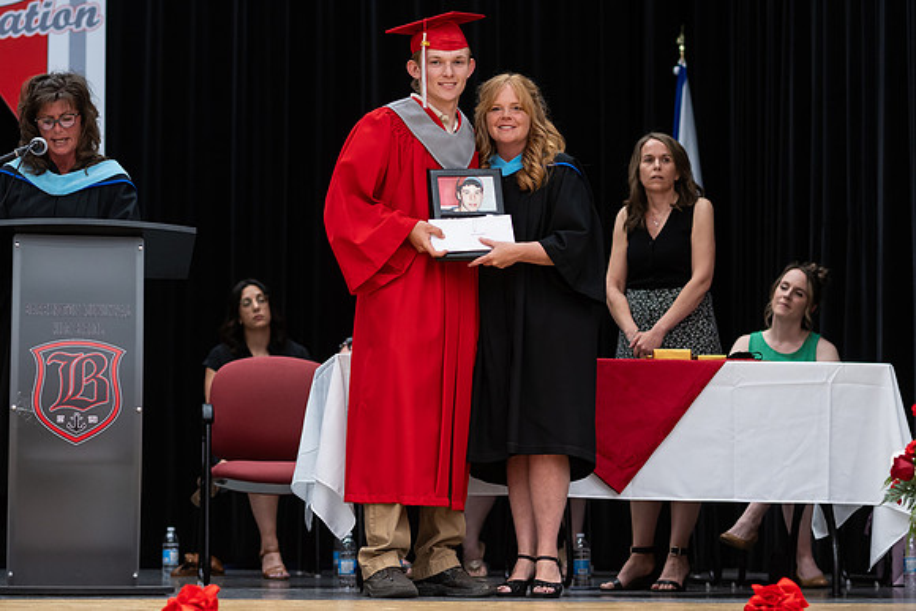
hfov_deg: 18.0
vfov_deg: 12.1
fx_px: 2887
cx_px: 458
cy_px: 252
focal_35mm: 113
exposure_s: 1/200
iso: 1000
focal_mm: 85
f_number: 2.8
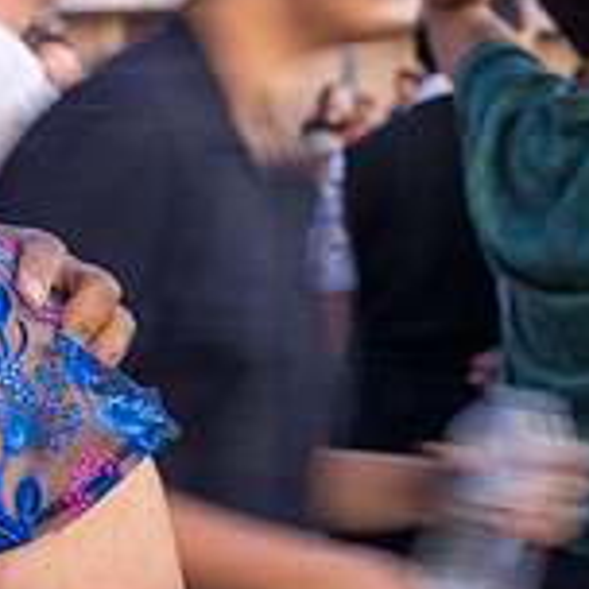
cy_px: 234
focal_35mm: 97
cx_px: -469
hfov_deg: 15.4
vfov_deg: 17.9
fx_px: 1867
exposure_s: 1/30
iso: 1000
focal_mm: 30
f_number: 4
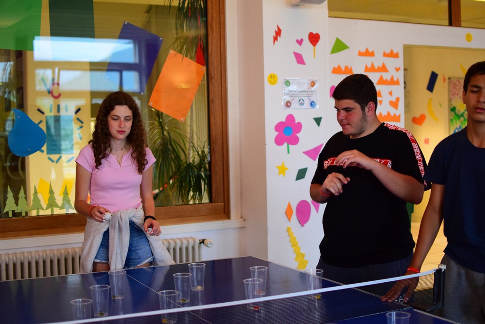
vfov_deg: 25.8
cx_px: 242
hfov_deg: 37.8
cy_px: 162
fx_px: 707
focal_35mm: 52
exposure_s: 1/320
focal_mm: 35
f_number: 1.8
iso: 1600
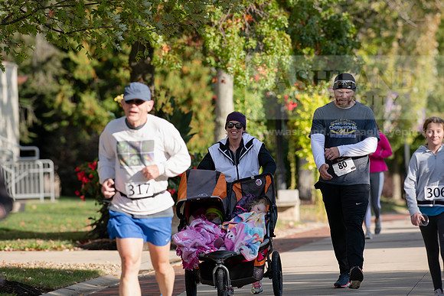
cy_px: 148
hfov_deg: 6.9
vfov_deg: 4.6
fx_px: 3701
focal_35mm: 300
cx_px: 222
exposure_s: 1/640
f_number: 5.6
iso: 200
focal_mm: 300
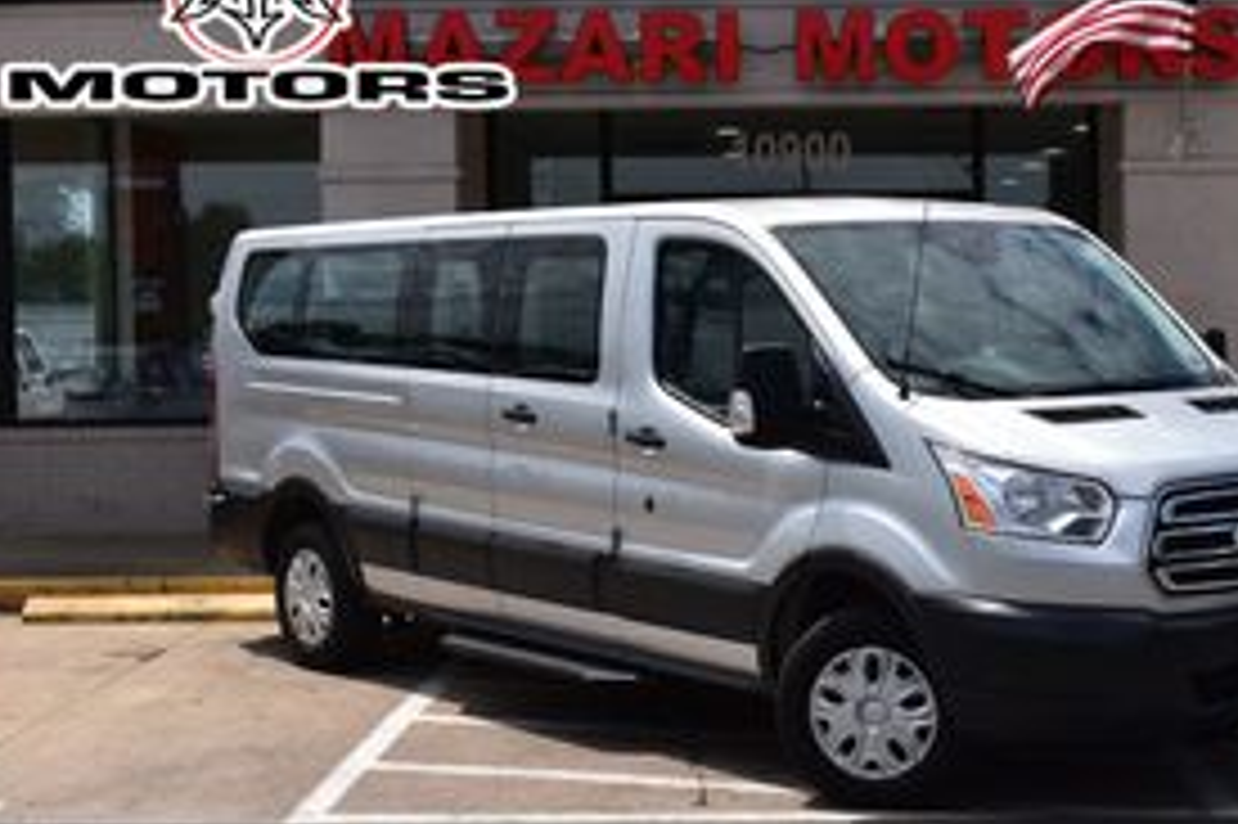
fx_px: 2328
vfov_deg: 20.1
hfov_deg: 29.6
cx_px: 815
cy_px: 428
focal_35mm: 68
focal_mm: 31
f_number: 11
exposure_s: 1/500
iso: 200
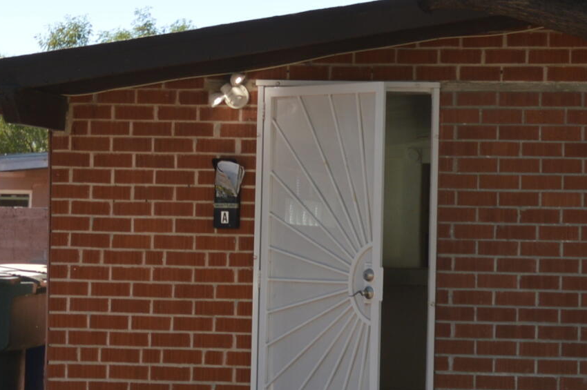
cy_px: 169
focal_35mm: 127
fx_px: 2069
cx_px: 597
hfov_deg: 15.8
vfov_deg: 10.8
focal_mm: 24
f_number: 6.3
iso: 100
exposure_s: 1/160
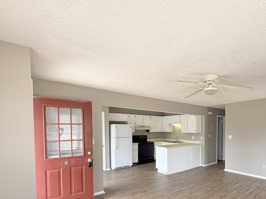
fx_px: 161
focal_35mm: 21
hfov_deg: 76.7
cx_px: 175
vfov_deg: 61.7
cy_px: 134
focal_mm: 2.22
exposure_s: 1/99
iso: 80
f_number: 2.2
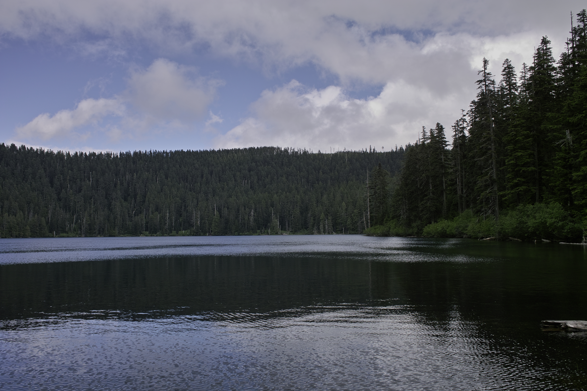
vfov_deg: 46.4
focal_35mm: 28
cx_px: 294
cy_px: 196
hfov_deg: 65.5
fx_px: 457
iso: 100
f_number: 7.1
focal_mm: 16.6
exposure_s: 1/125
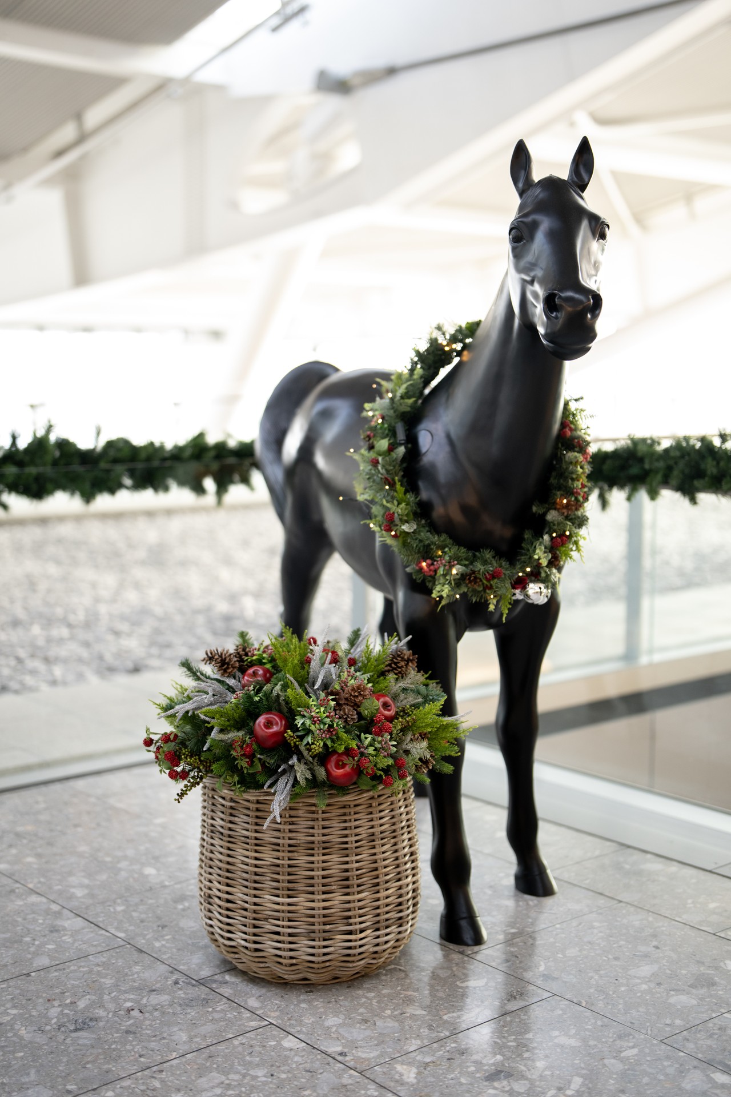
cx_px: 366
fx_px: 1523
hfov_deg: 27.0
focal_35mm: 50
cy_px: 548
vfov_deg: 39.6
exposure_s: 1/160
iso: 500
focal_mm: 50
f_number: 1.2
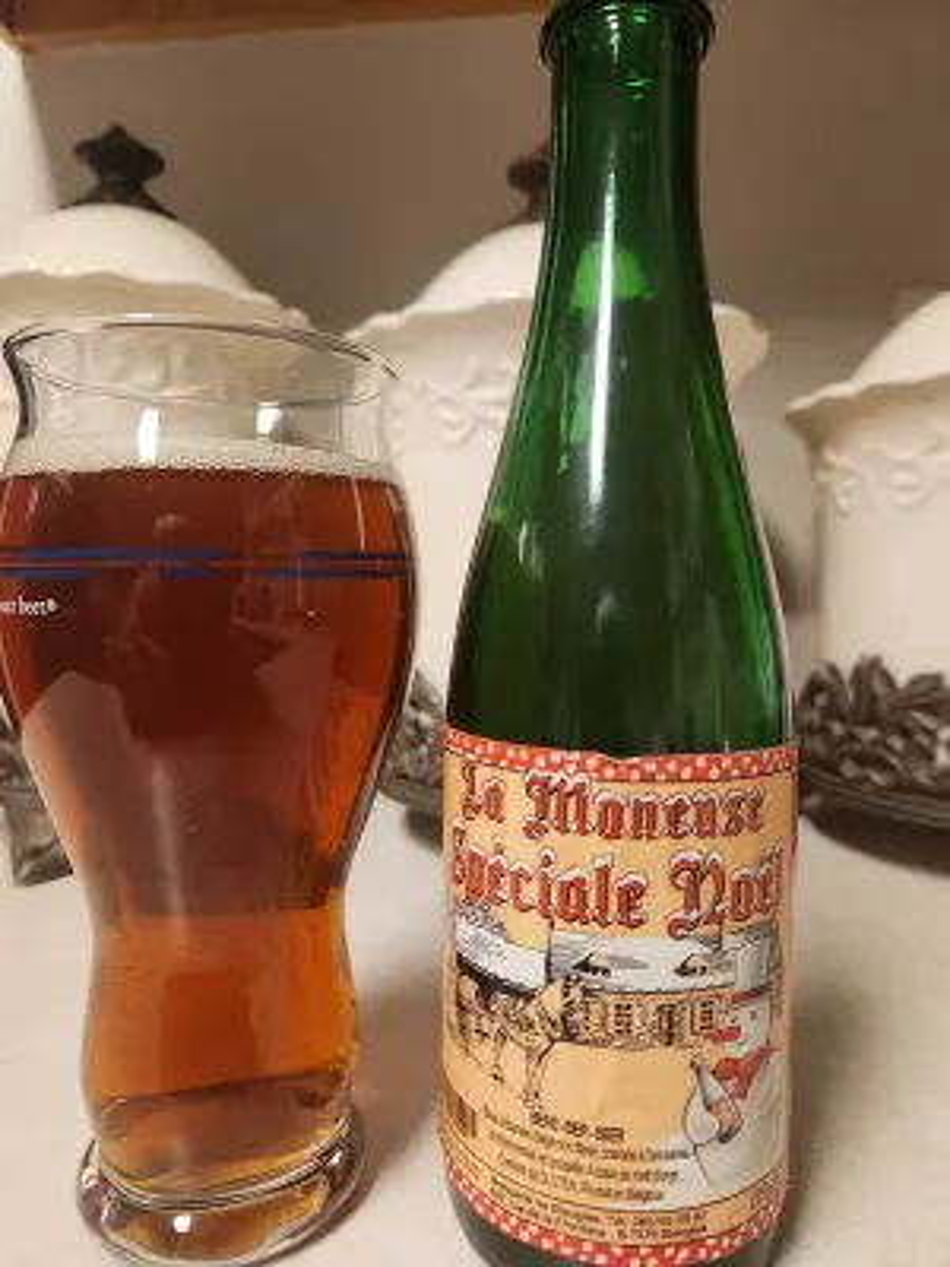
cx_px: 475
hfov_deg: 58.9
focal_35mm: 23
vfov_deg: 73.9
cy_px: 634
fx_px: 842
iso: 1000
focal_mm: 5.4
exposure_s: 1/120
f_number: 1.8
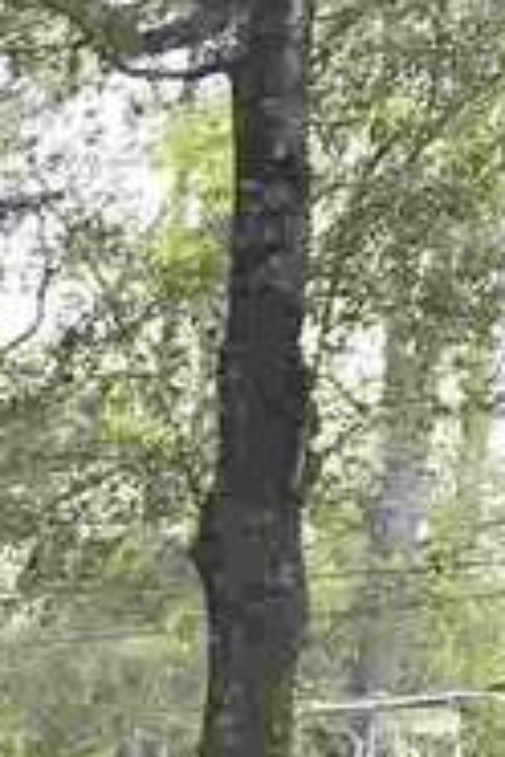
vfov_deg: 12.0
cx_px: -1690
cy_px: 1030
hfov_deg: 6.3
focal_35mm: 165
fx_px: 3472
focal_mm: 5.4
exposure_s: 1/323
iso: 25
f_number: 1.8
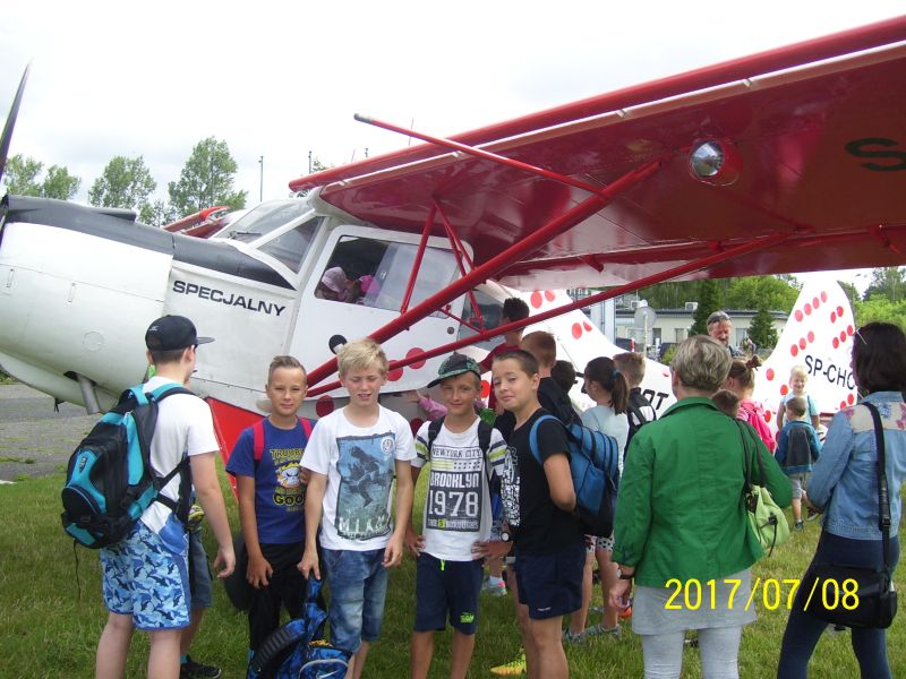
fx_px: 942
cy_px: 340
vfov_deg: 39.7
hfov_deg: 51.4
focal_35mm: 36
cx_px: 453
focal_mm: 6
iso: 80
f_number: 2.7
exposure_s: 1/500
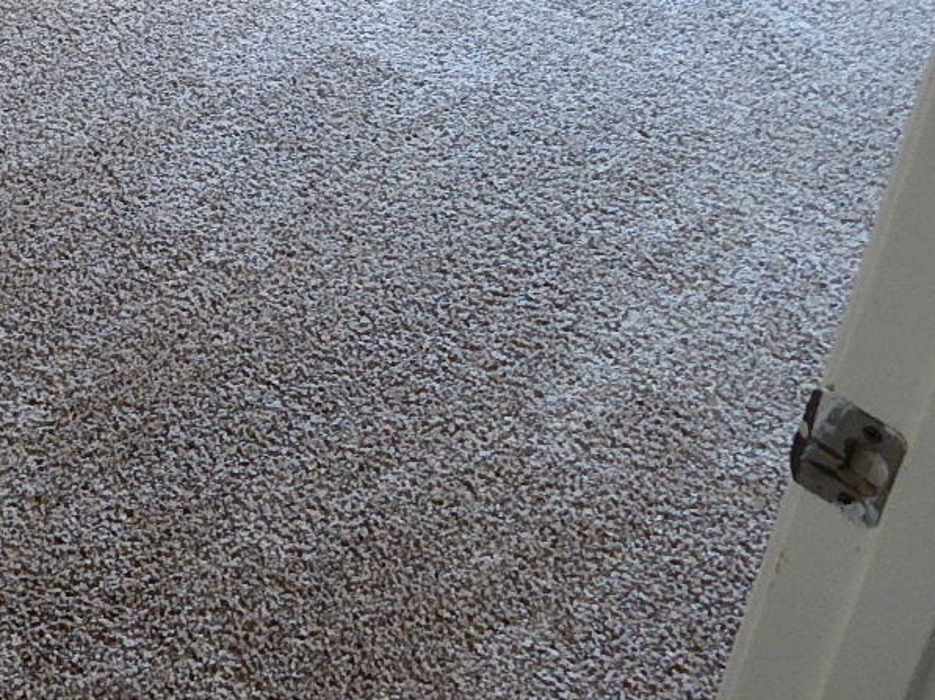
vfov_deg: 23.2
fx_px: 1593
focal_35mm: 59
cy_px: -88
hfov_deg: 29.6
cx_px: -88
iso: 200
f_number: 3
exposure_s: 1/30
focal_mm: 4
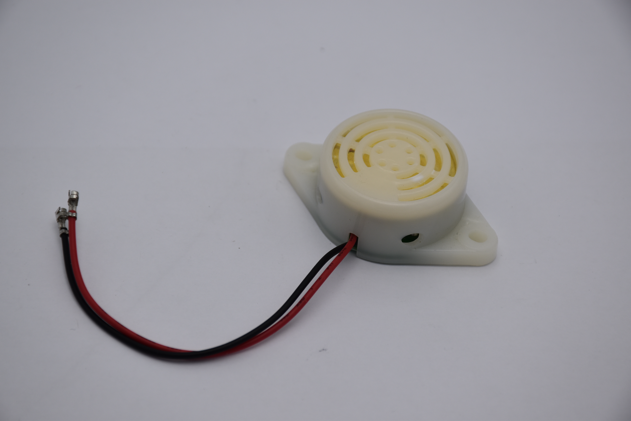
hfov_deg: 12.2
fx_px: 2945
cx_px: 316
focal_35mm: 168
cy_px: 210
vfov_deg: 8.2
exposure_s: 1/500
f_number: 8
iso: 200
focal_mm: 112
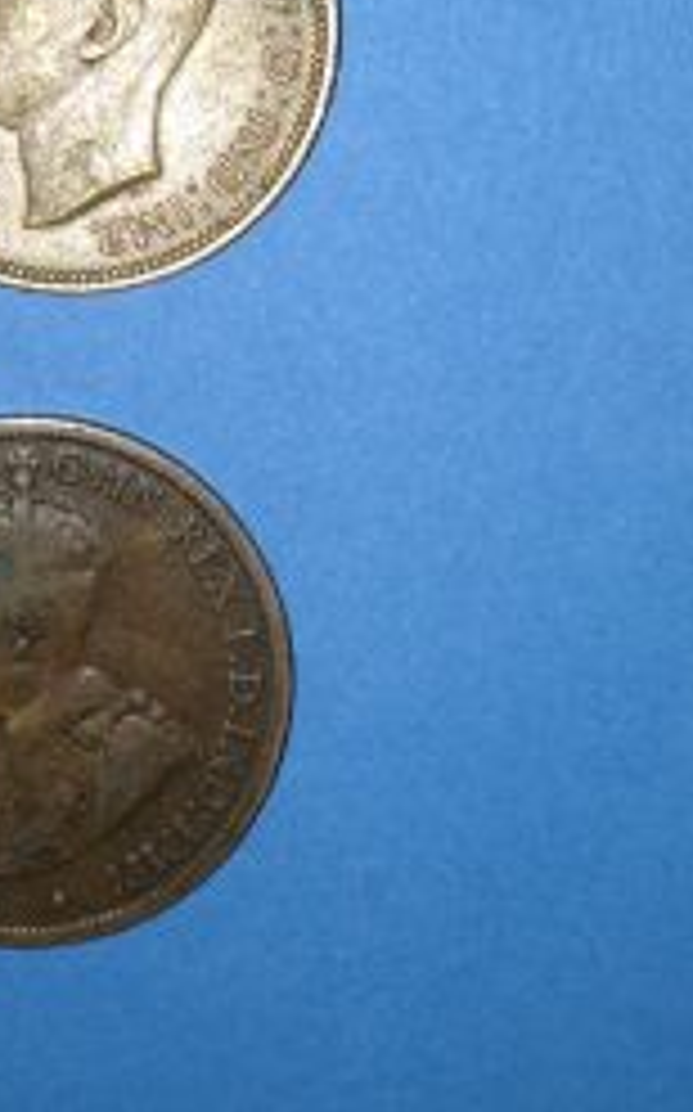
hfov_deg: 15.3
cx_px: 162
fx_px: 2573
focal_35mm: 85
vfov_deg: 23.5
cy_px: 54
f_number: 2.4
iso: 50
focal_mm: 4.12
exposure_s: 1/213
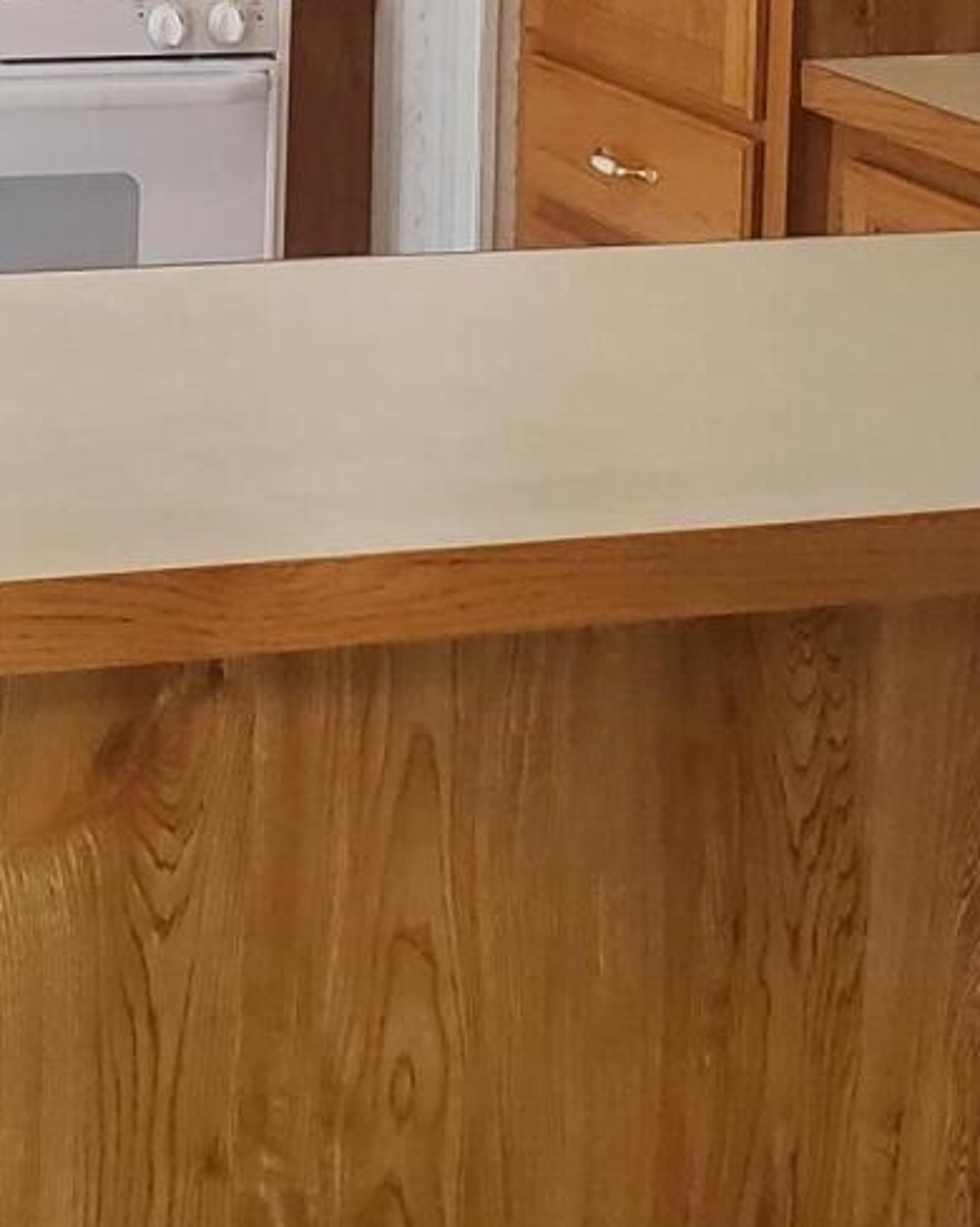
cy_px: -533
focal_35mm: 104
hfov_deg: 14.4
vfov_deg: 17.0
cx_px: -143
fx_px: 3773
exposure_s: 1/40
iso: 200
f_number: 2.4
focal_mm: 4.3
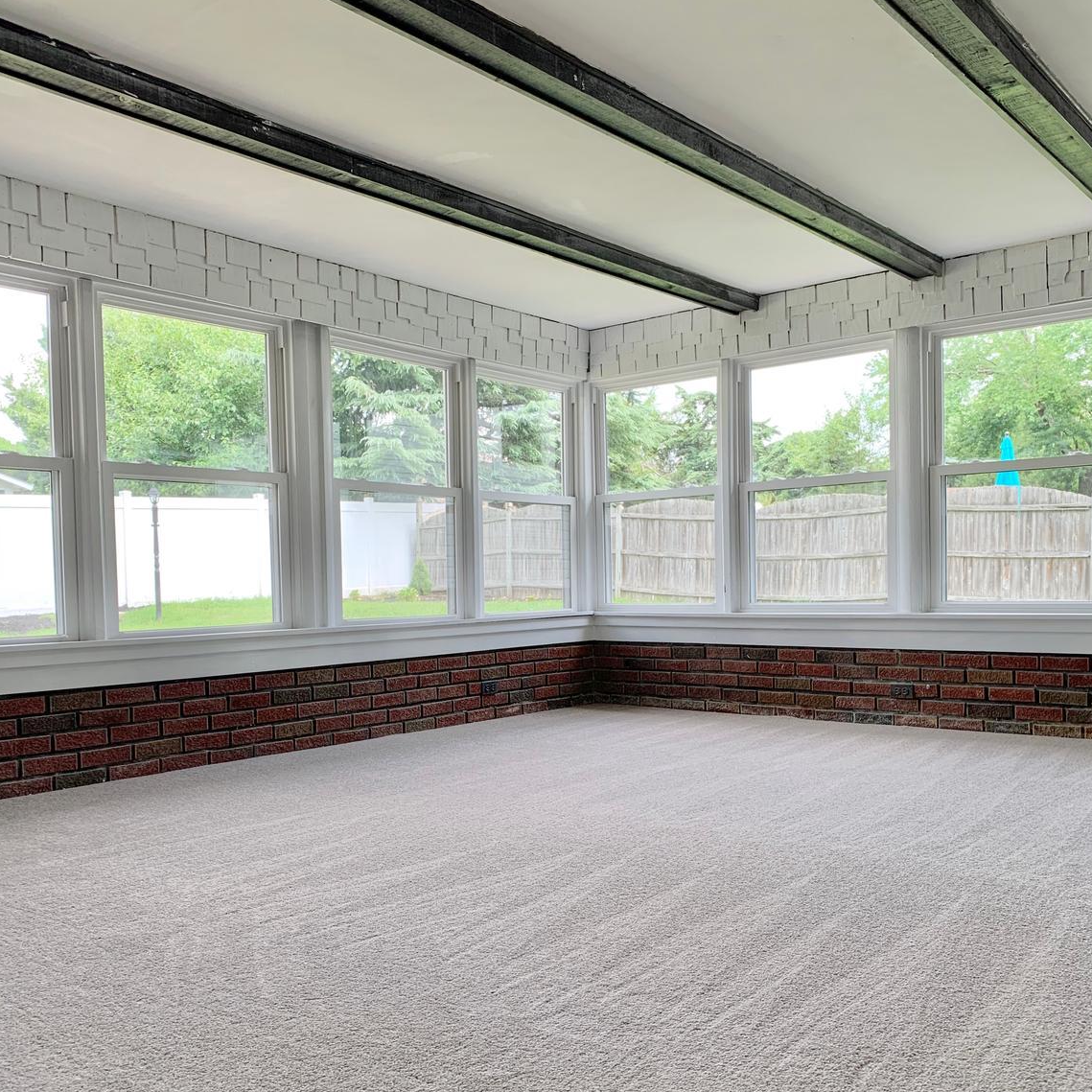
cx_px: 548
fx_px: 1106
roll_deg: +0.3
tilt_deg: -0.3
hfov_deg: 52.5
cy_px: 626
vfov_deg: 52.3
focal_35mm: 31
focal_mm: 4.25
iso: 25
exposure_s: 1/122
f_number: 1.8
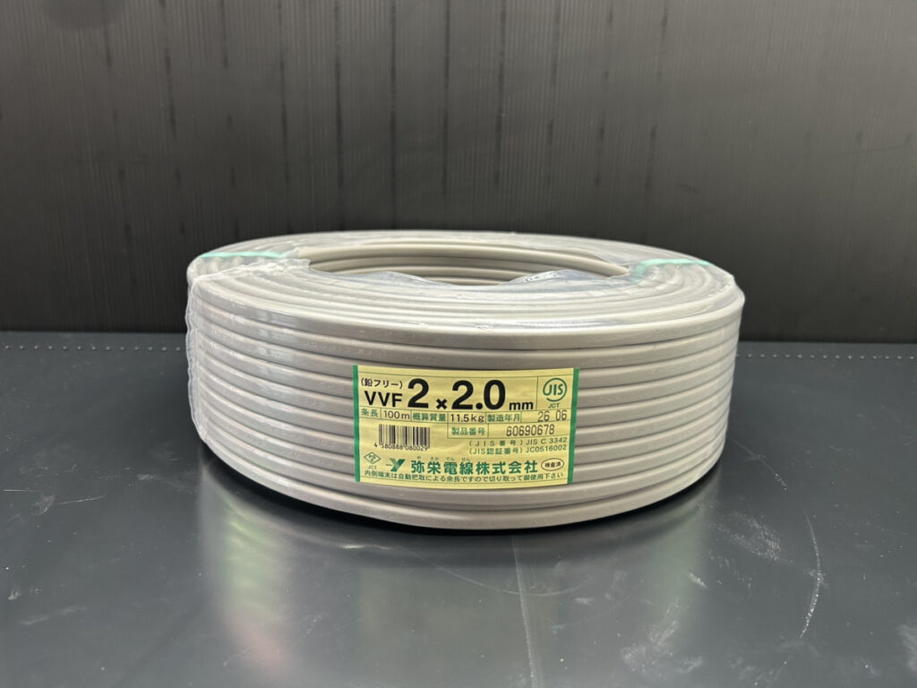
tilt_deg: -16.2
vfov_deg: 53.1
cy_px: 344
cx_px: 458
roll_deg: -2.1
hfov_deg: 67.3
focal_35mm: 26
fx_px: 689
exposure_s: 1/50
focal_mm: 5.7
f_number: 1.5
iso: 160
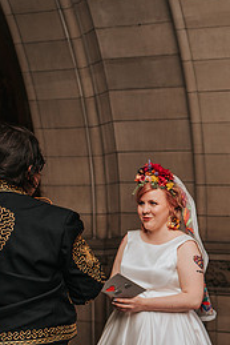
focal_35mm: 91
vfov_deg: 22.2
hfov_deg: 14.7
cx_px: 252
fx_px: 871
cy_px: 250
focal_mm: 35
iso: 1000
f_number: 3.2
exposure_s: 1/200
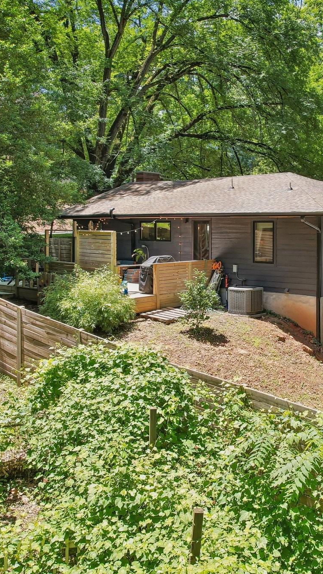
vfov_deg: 56.6
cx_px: 241
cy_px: 286
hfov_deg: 33.1
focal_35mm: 35
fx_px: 533
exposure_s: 1/400
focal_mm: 8.4
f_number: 2.8
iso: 100
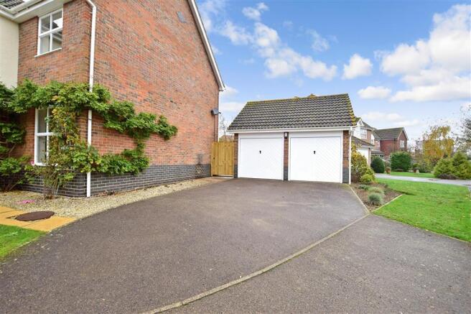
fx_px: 196
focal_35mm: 15
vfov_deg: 77.3
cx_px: 236
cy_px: 157
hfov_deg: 100.4
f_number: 8
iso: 400
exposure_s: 1/60
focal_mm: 10
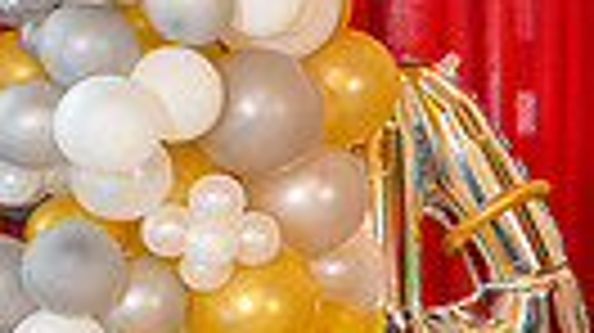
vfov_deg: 7.5
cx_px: 1197
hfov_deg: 11.9
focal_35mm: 161
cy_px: 171
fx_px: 2534
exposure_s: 1/100
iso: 1250
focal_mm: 35
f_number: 3.5
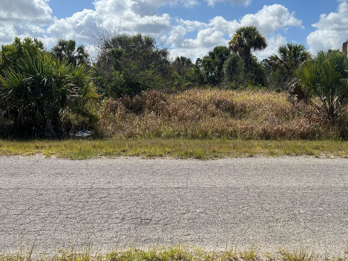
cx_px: 213
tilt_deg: -4.3
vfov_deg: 44.1
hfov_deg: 56.3
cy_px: 116
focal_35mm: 32
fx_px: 322
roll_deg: -0.7
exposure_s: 1/7463
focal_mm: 5.7
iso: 50
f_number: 1.5
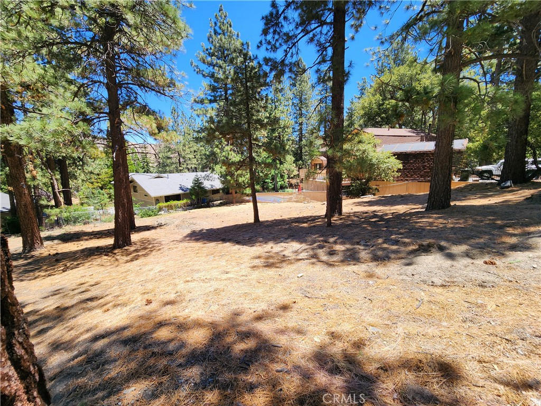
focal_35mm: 13
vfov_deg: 89.9
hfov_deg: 106.2
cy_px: 203
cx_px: 270
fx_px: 203
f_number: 2.2
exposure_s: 1/784
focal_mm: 2.2
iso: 50
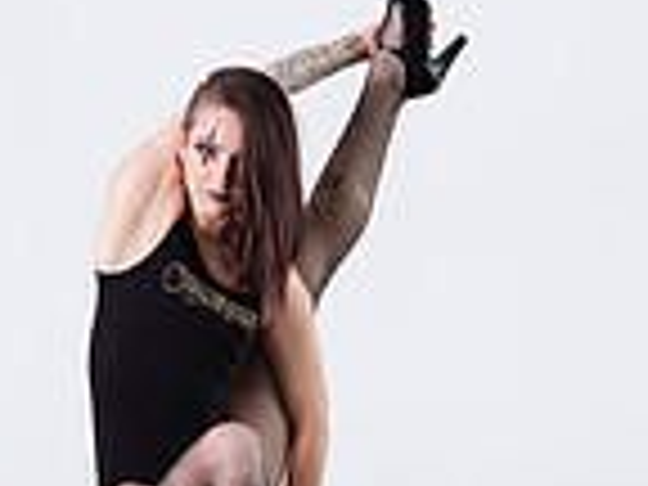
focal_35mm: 201
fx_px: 3763
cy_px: 479
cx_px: 382
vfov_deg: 7.4
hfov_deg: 9.8
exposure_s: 1/80
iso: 500
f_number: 5.6
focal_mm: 63
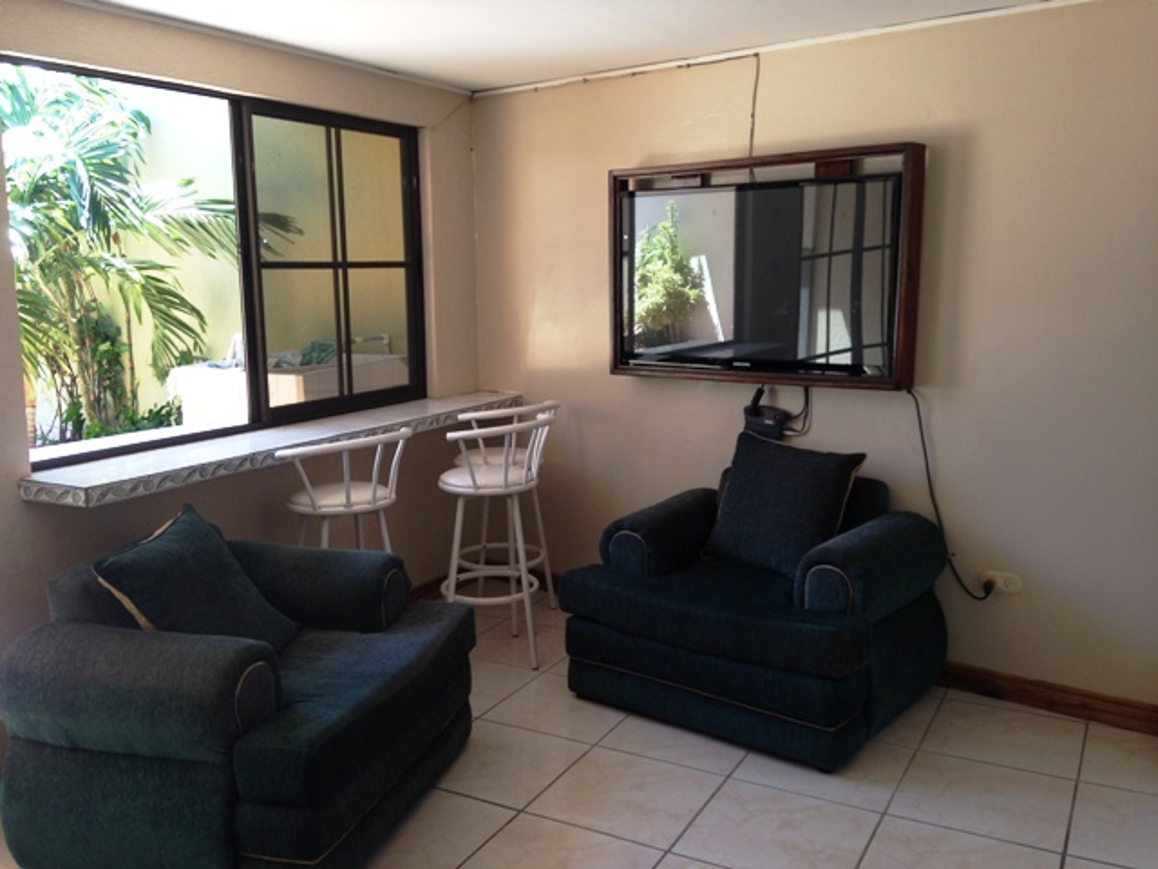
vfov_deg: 42.9
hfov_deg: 55.4
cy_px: 434
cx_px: 579
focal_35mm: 33
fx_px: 1104
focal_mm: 4.12
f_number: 2.4
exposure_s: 1/45
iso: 50
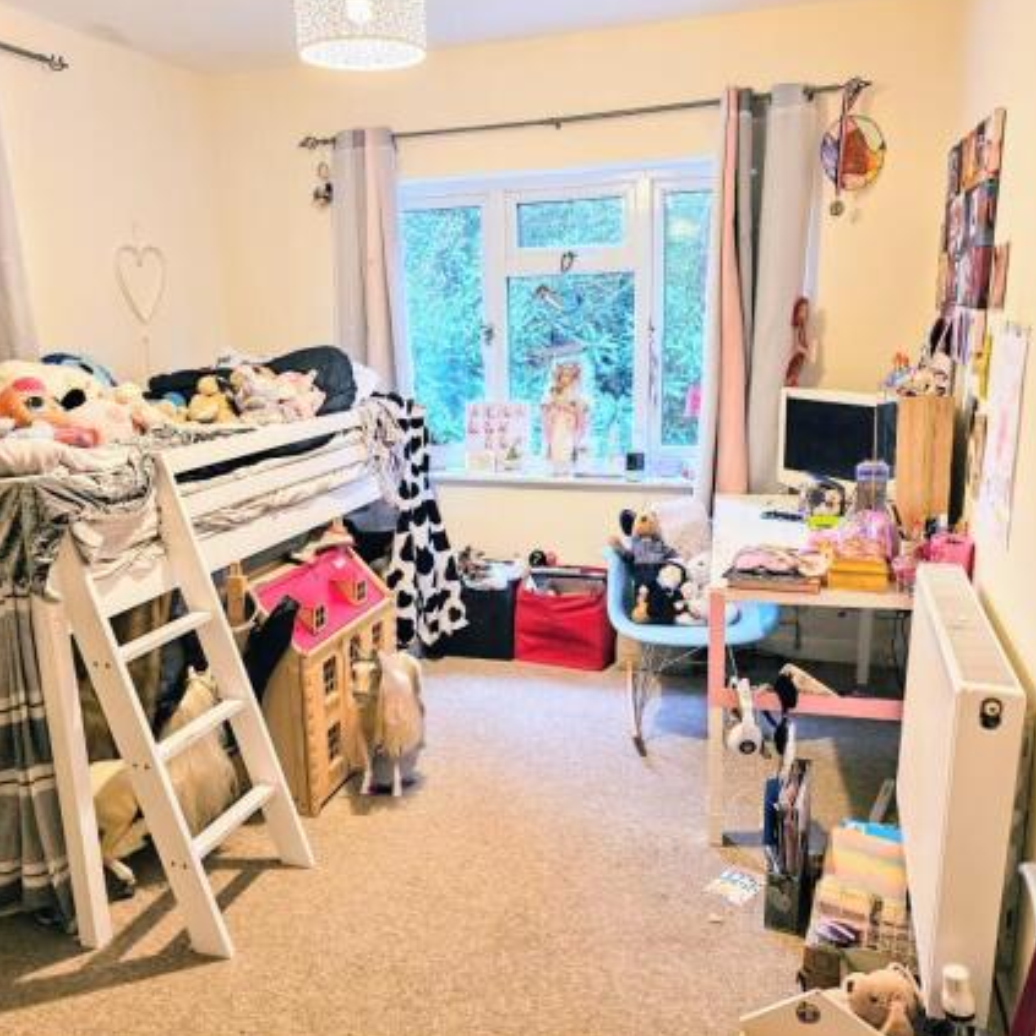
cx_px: 494
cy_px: 508
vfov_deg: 57.3
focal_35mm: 28
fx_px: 948
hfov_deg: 57.3
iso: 1000
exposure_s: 1/100
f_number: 1.7
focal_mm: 6.3
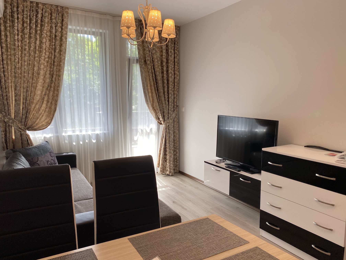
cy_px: 130
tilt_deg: -6.4
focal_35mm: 26
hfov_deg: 67.3
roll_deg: -0.3
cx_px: 173
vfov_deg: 53.1
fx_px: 260
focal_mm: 4.25
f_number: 1.8
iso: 40
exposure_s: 1/121
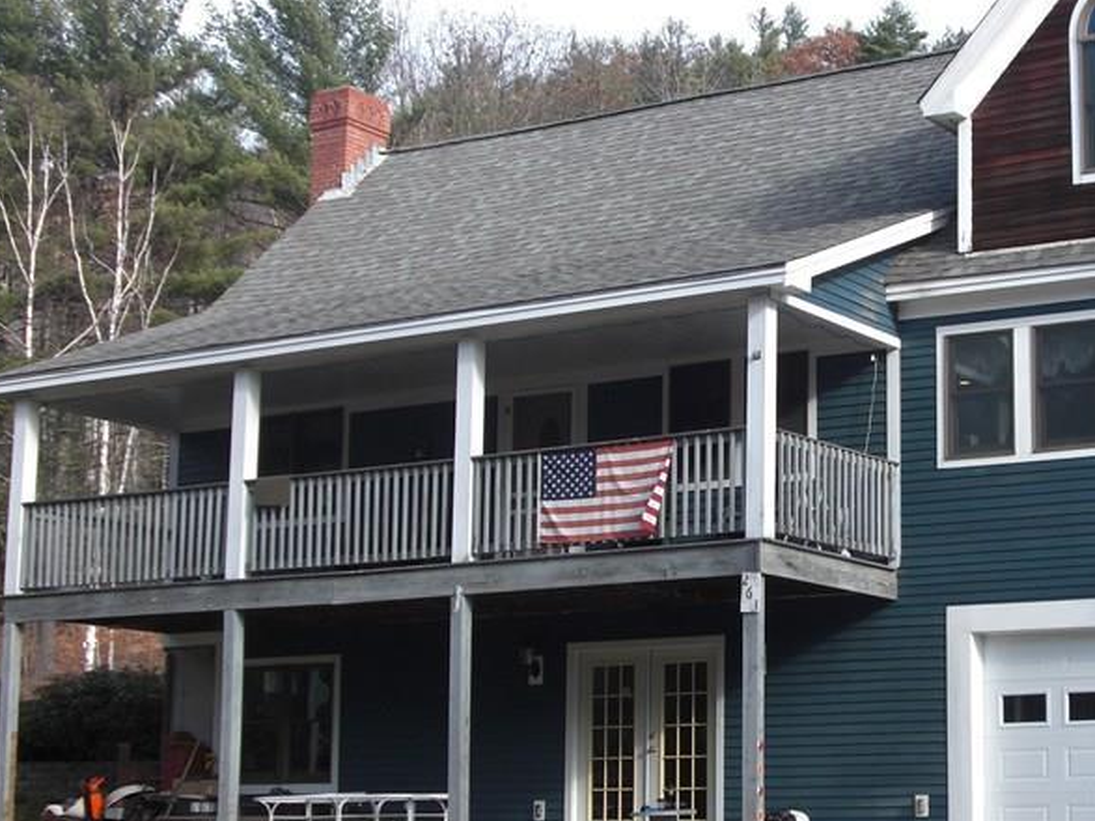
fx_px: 2372
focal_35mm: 75
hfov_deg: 25.6
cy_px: 433
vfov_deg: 19.6
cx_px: 841
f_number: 3.1
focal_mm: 7.6
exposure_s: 1/250
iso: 50
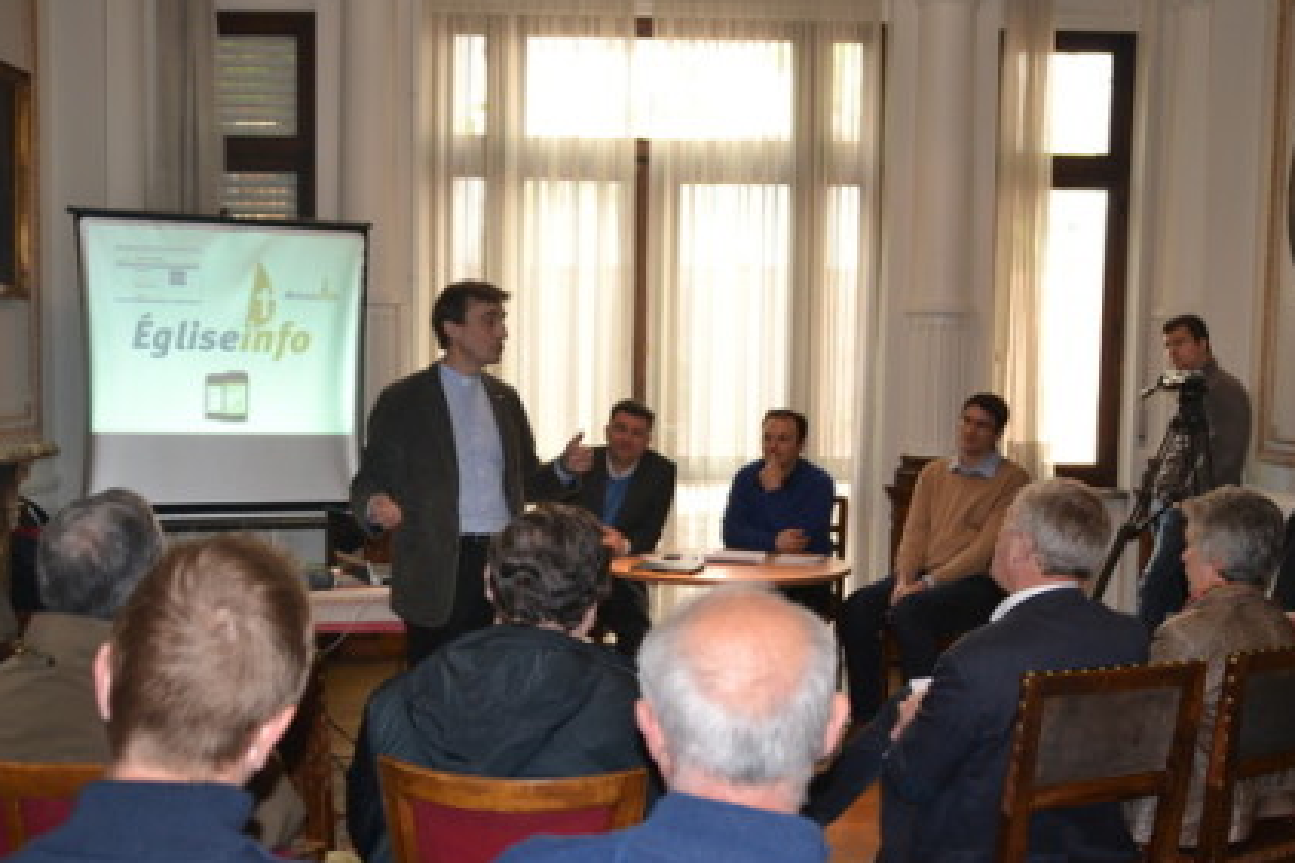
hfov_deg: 49.6
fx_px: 1403
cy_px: 479
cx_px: 658
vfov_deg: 34.2
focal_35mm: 39
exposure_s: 1/60
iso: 450
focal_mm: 22
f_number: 3.5
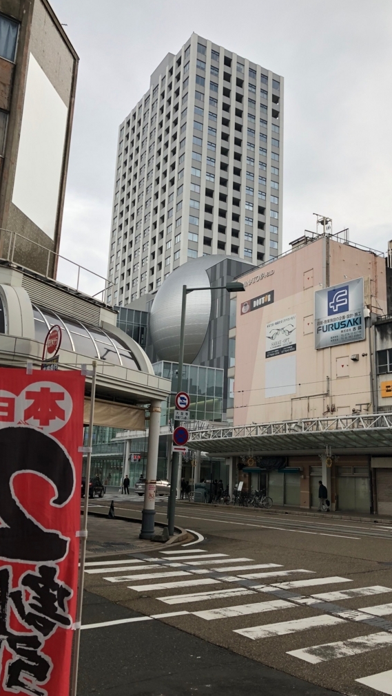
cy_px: 345
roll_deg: -2.6
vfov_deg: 61.0
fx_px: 591
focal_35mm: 32
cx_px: 232
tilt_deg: +12.8
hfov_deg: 36.6
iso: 20
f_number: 1.8
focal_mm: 3.99
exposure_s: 1/827
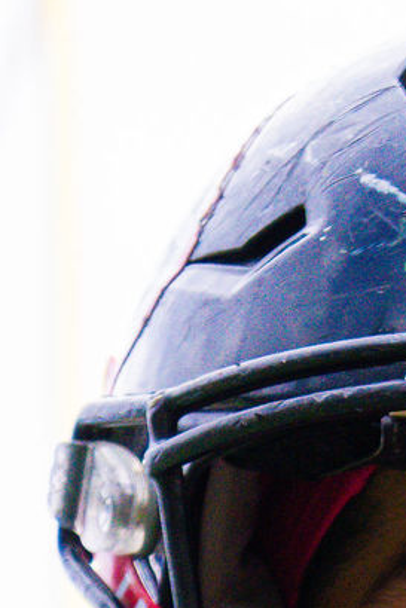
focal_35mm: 411
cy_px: 1707
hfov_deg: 3.3
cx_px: 595
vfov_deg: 4.8
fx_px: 6946
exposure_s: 1/1250
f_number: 5.6
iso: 1000
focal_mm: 70
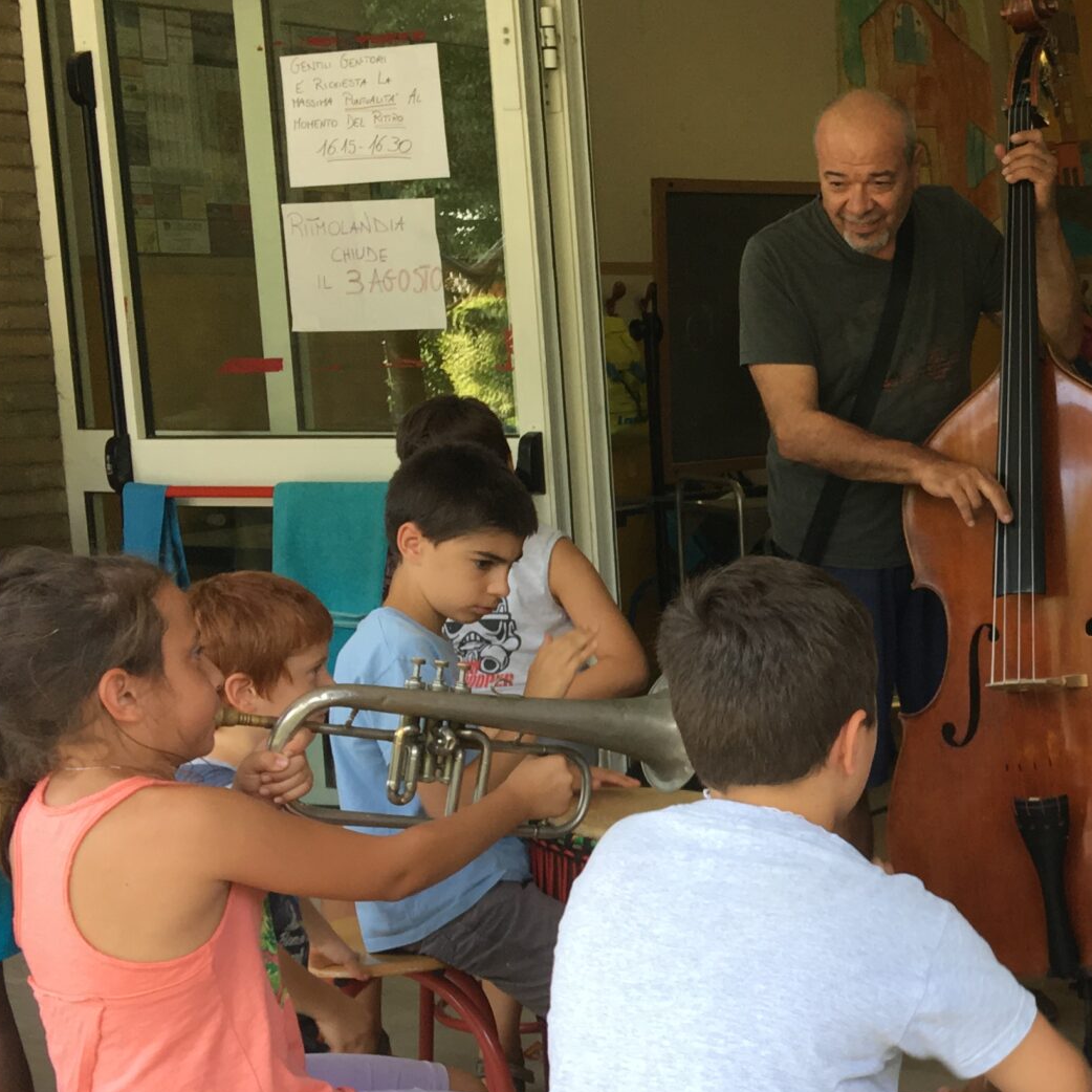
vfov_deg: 27.2
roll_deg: +1.7
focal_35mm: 63
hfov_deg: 25.9
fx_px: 2248
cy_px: 653
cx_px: 1092
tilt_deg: -7.9
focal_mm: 4.15
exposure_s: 1/100
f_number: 2.2
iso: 40
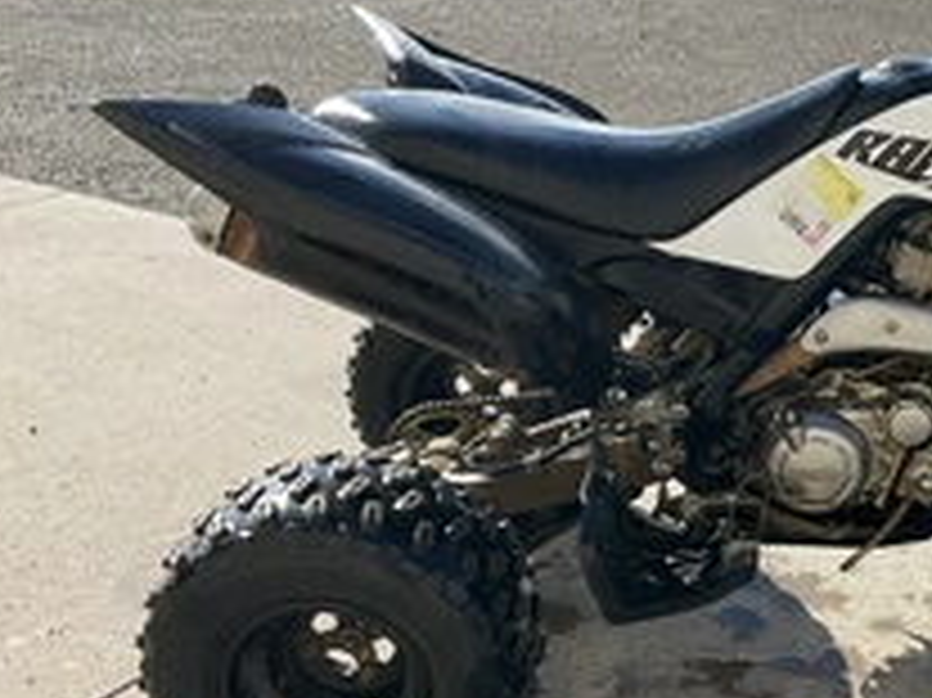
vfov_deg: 26.1
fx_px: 1507
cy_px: 392
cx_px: 828
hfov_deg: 32.7
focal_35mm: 56
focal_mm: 3
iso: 25
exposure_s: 1/944
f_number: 1.8
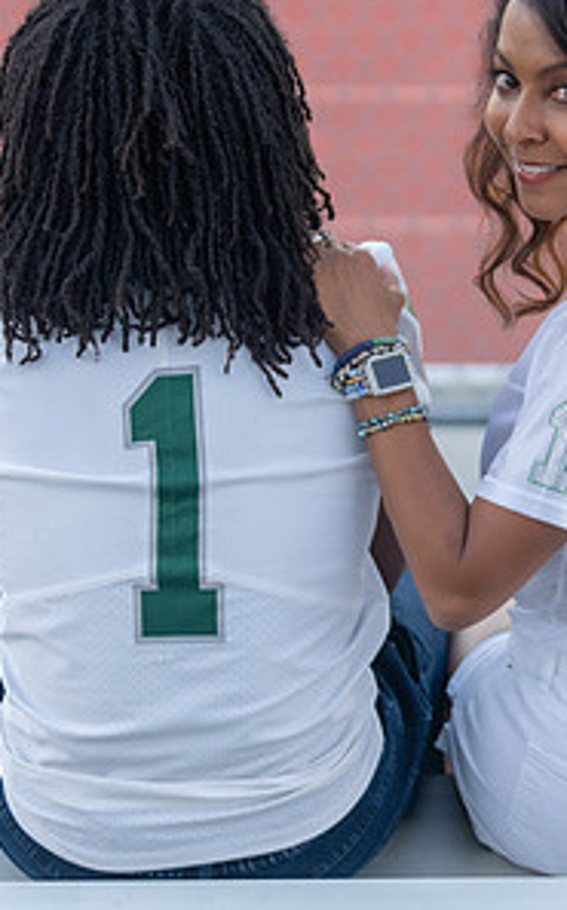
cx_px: 515
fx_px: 3891
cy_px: 373
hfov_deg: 8.3
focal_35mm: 157
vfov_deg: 13.3
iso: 640
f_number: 2.8
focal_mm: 70
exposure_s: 1/320
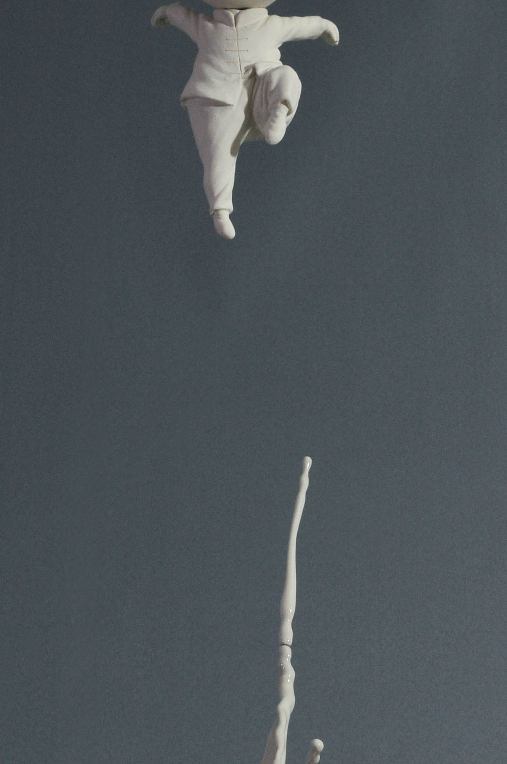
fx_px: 1822
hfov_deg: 15.8
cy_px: 602
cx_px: 274
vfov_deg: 23.4
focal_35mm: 86
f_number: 7.1
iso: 400
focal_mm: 24
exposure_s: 1/6
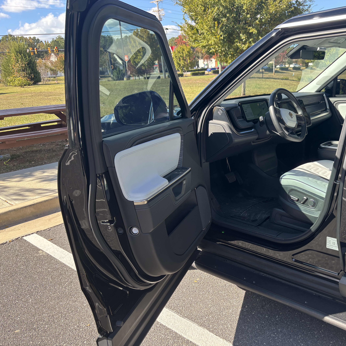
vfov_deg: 52.5
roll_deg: +3.0
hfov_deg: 51.8
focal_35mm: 31
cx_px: 221
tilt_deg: -15.0
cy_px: 173
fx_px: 351
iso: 50
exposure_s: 1/531
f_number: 1.6
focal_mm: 5.96
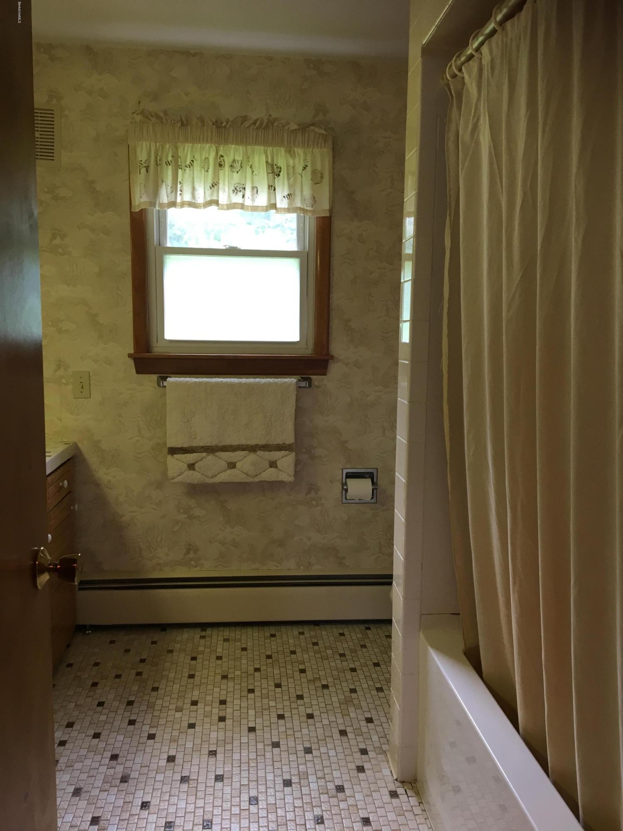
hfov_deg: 48.2
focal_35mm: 29
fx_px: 696
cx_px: 312
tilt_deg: -7.2
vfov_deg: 61.7
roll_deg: -0.5
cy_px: 416
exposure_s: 1/30
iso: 64
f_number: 2.2
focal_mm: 4.15
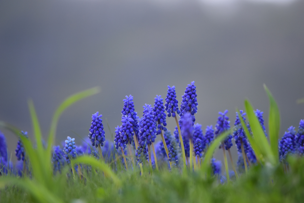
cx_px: 152
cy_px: 102
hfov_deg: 4.6
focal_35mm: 450
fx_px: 3799
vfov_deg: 3.1
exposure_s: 1/200
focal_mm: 300
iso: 800
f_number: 5.6
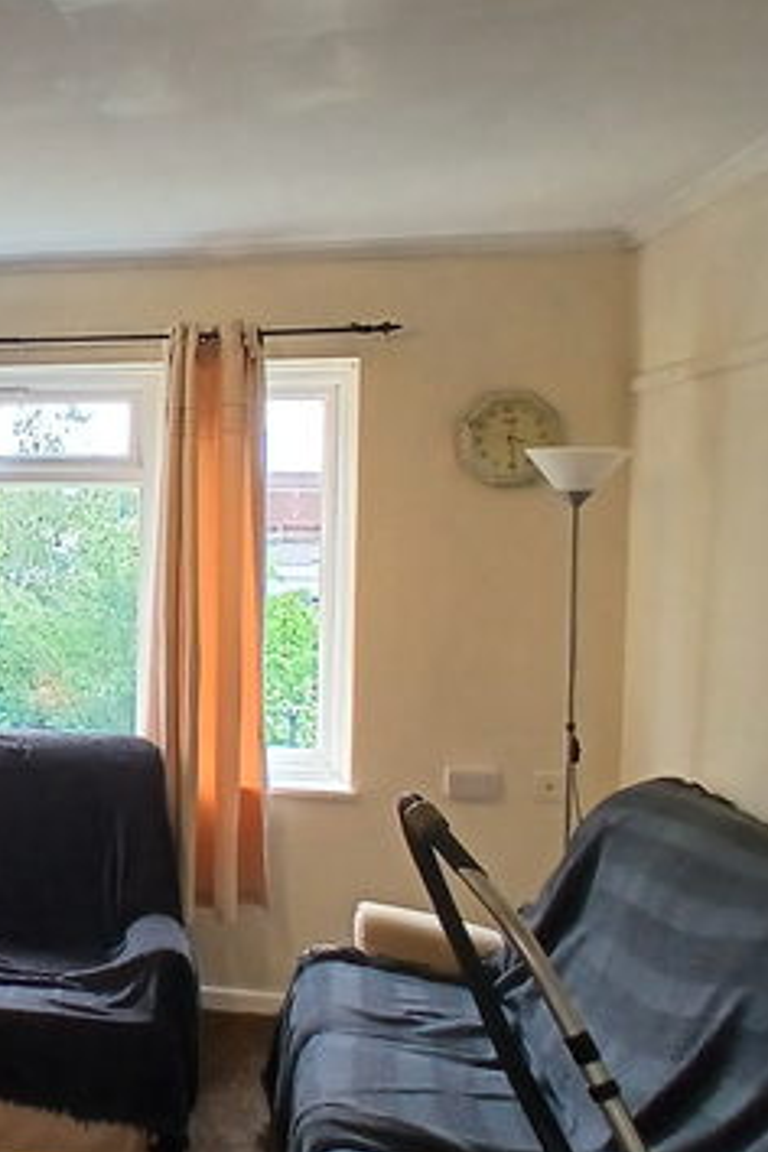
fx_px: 1152
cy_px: 540
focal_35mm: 36
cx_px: -98
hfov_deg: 32.1
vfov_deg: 53.1
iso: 64
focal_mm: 1.4
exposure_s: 1/50
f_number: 2.2
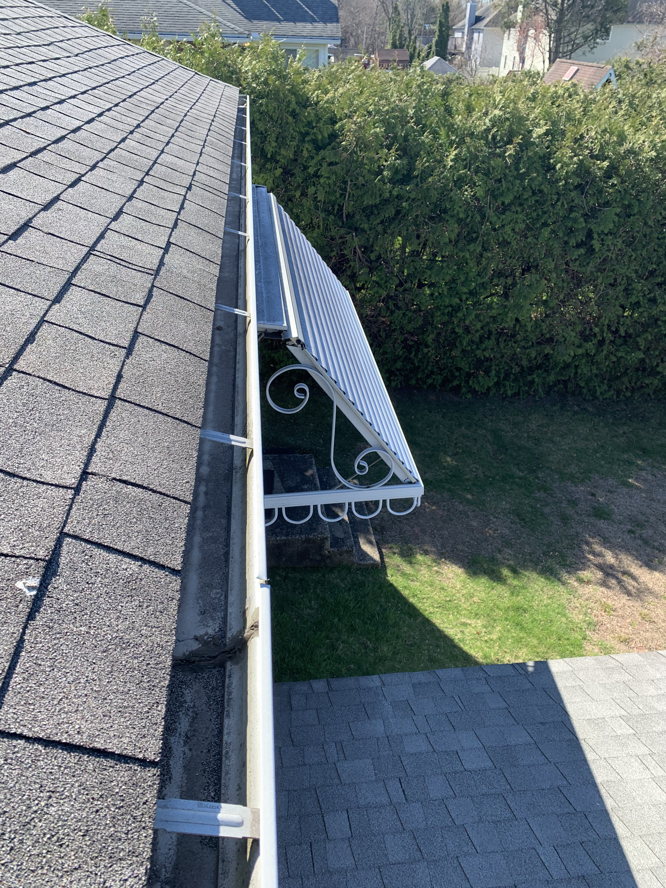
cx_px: 333
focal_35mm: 26
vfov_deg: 67.3
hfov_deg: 53.1
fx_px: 667
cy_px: 444
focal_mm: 4.25
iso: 25
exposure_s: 1/732
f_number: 1.8
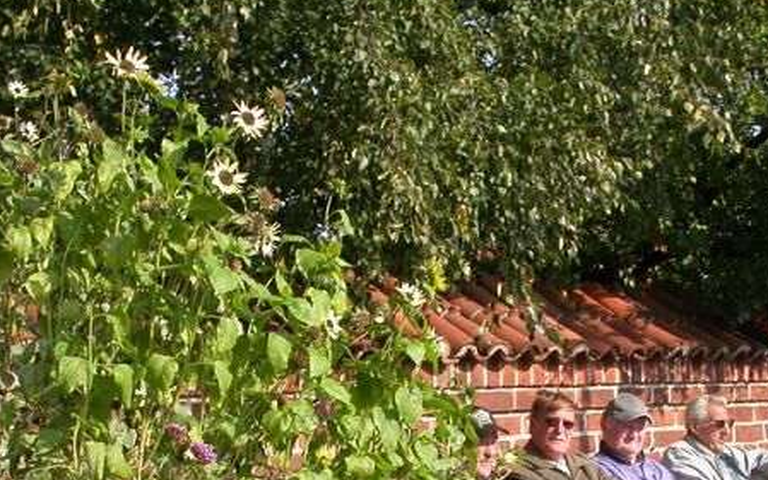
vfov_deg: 18.0
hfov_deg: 28.9
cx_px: 470
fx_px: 1487
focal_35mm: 71
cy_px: 458
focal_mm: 7.85
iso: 100
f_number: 6
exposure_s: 1/214
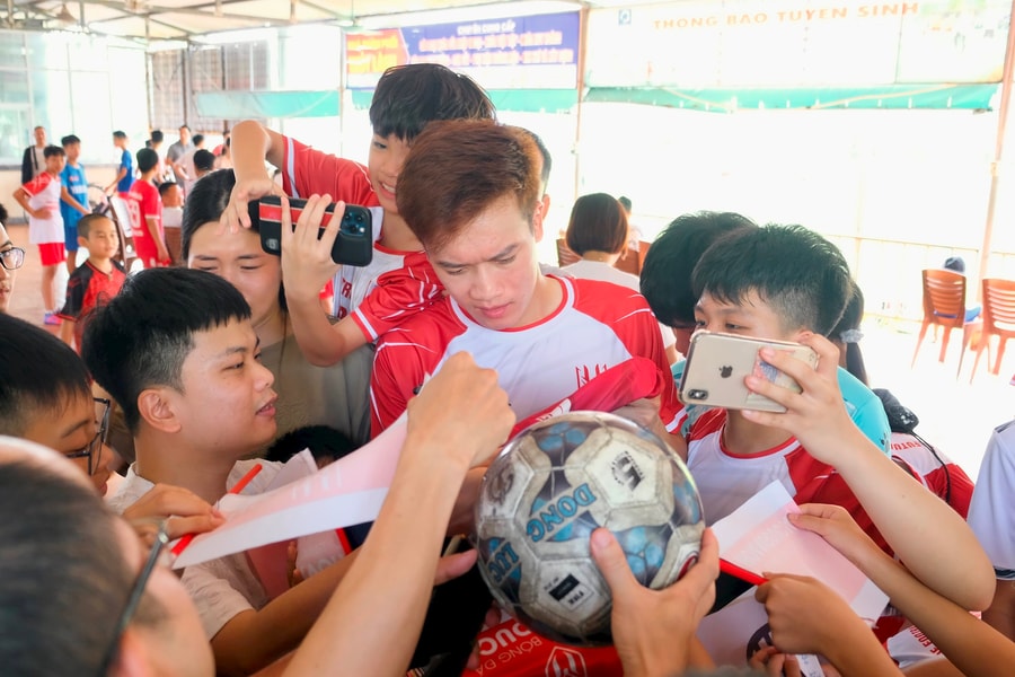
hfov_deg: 67.4
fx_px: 761
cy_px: 338
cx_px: 508
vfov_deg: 47.9
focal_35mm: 27
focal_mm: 18
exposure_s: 1/100
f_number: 2.8
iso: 800
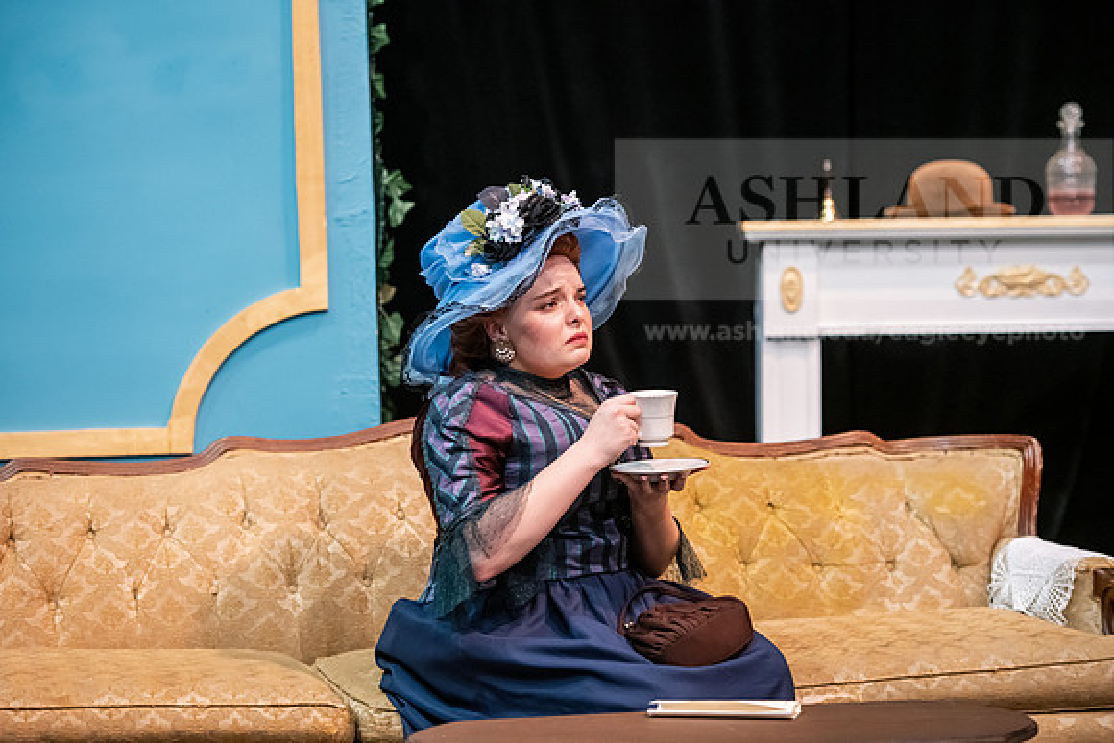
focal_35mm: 116
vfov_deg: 11.8
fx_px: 3590
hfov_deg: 17.6
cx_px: 557
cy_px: 372
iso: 3200
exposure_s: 1/200
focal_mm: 116
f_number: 3.2
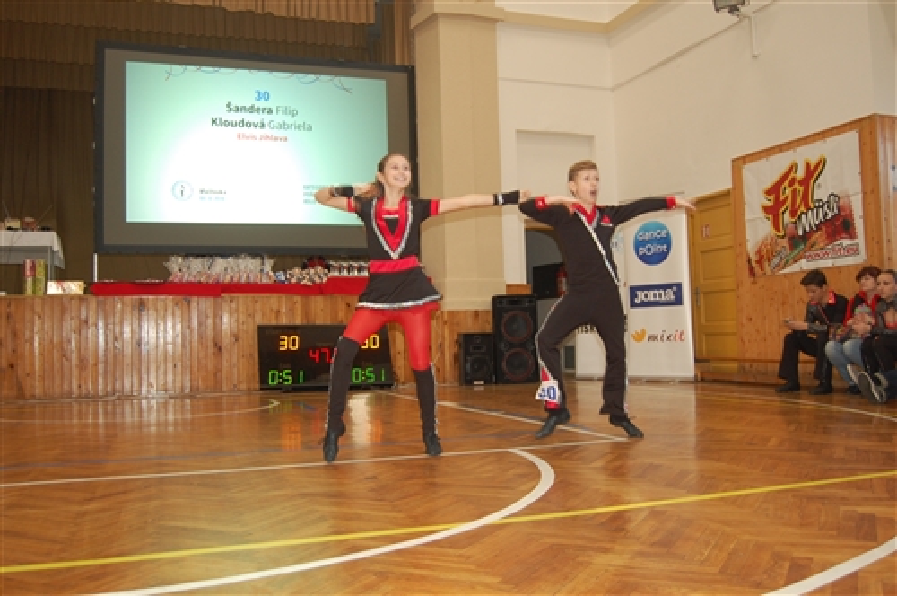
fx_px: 821
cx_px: 448
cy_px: 298
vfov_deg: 39.9
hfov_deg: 57.3
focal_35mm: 33
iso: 400
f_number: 3.8
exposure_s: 1/60
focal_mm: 22
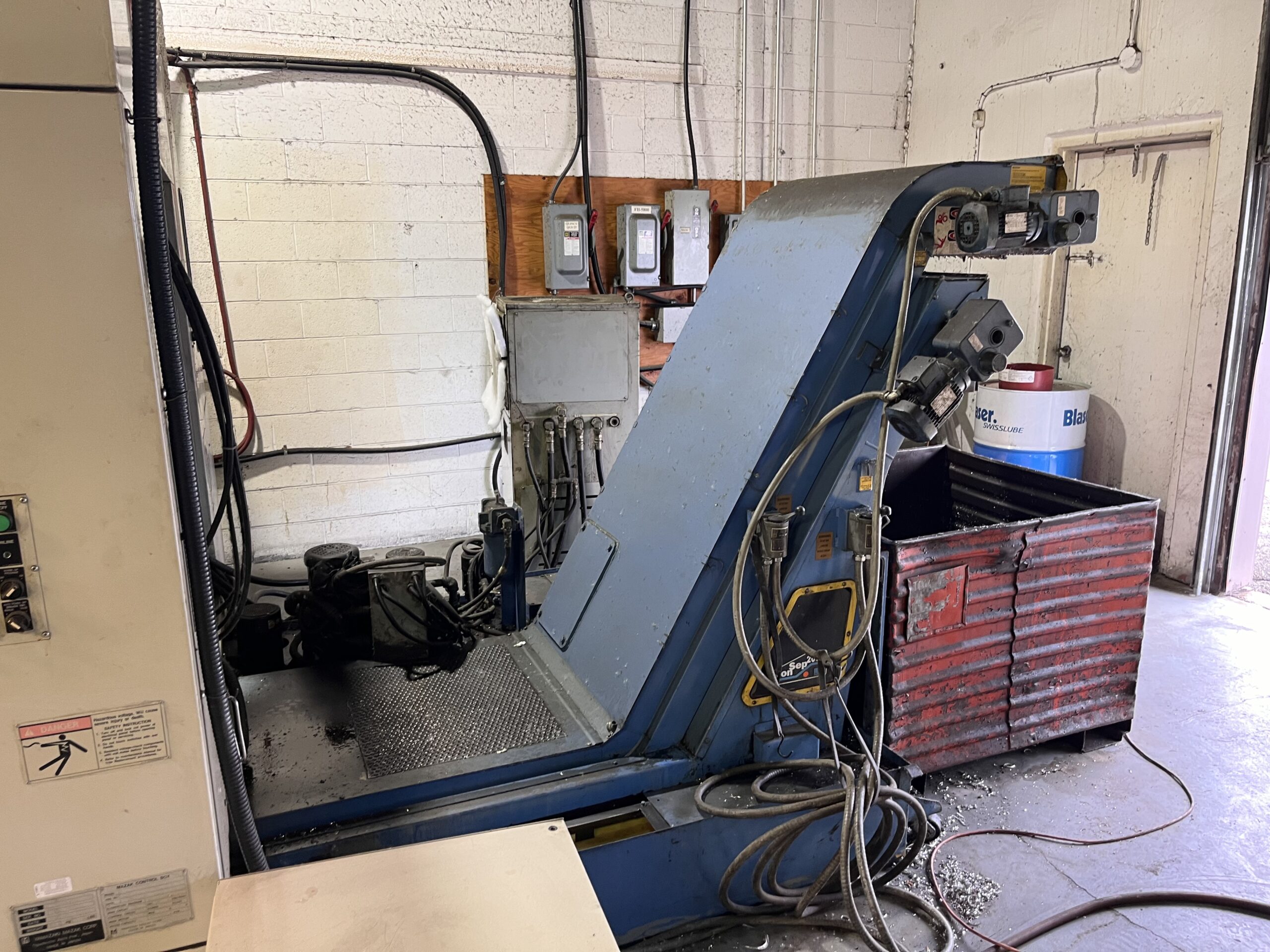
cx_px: 635
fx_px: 954
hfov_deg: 67.3
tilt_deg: -14.2
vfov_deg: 53.1
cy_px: 476
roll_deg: -0.1
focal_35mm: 26
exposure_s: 1/60
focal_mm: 5.1
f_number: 1.6
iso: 100
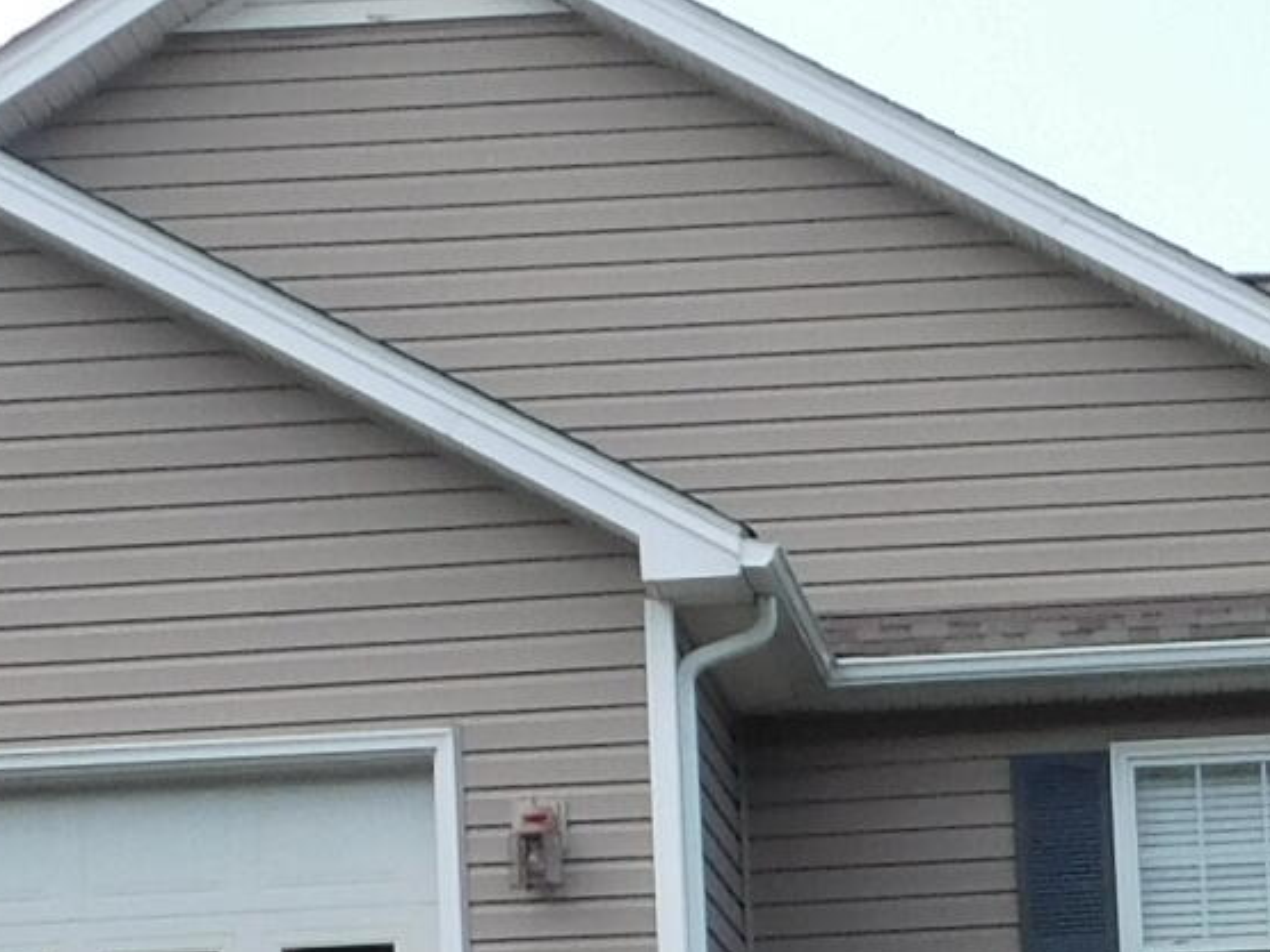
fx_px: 4549
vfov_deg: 11.5
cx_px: 1384
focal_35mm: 124
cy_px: 1434
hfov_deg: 15.5
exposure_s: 1/800
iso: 125
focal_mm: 4
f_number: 3
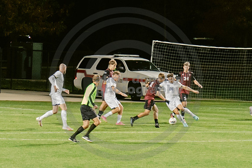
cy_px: 67
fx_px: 2409
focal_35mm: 344
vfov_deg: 4.0
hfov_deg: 5.9
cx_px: -142
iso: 2000
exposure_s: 1/160
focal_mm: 70
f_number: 4
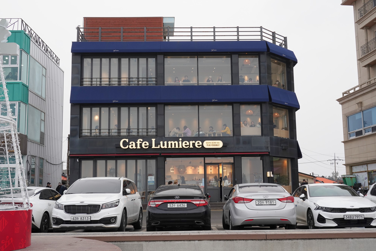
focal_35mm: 44
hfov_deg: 44.5
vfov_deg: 30.5
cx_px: 188
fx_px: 460
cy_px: 126
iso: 800
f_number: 14
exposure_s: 1/100
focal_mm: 44
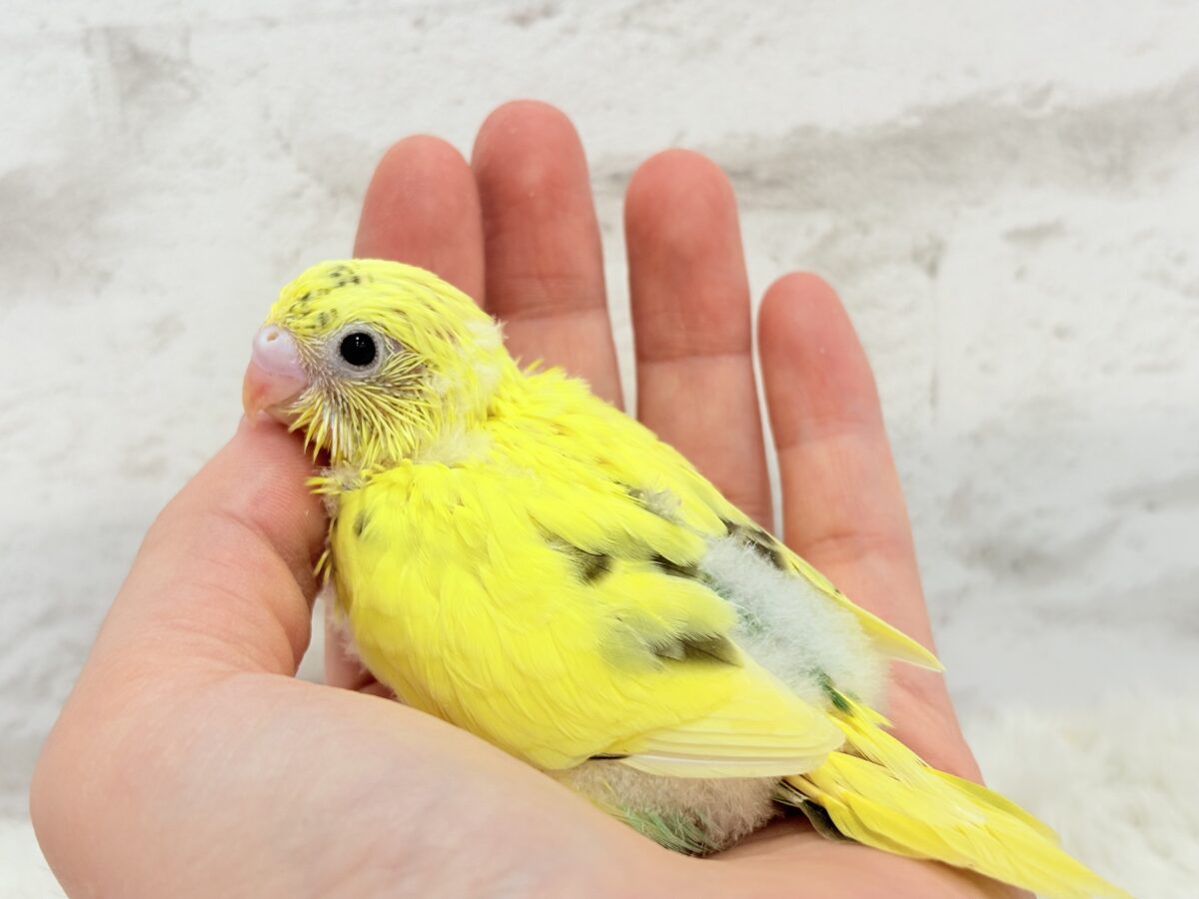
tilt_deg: -16.8
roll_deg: +5.9
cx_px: 600
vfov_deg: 28.0
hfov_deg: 36.8
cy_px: 450
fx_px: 1801
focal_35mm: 52
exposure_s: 1/50
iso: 32
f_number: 1.6
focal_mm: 5.96
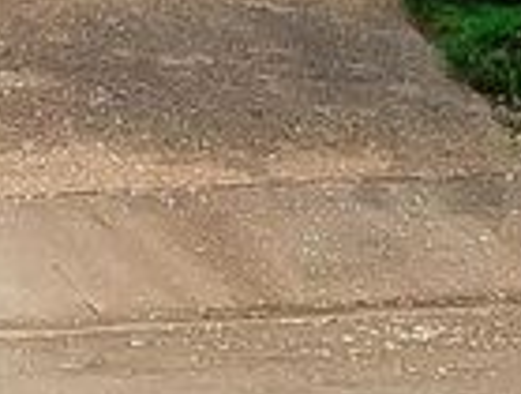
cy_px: -591
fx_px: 1600
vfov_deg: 11.3
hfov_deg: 18.0
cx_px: -19
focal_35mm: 106
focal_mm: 10
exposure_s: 1/1250
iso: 500
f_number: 7.1
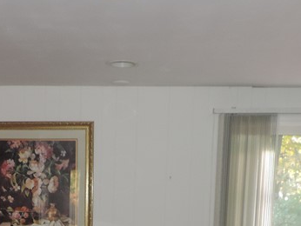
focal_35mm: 71
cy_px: 311
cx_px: 76
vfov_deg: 18.9
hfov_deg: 27.0
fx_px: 618
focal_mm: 4.3
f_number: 3
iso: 200
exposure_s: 1/30
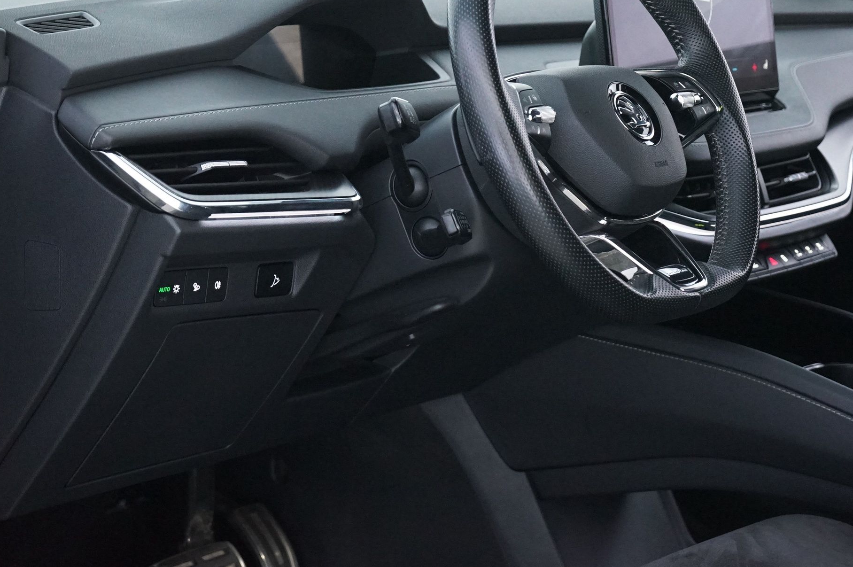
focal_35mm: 95
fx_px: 2249
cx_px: 560
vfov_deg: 14.3
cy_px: 190
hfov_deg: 21.4
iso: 5000
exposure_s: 1/13
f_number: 6.3
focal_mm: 69
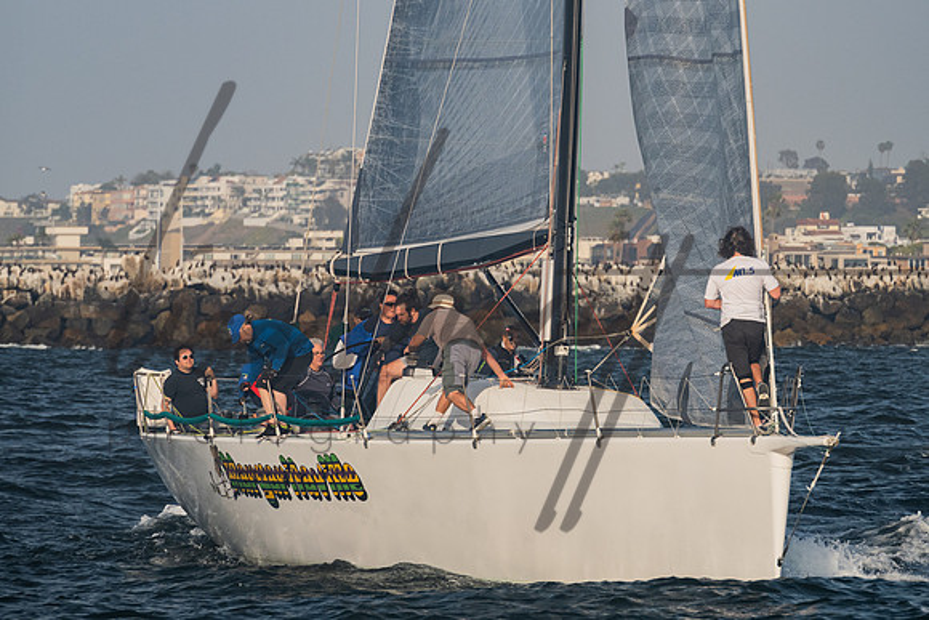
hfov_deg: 6.5
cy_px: 201
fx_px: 8140
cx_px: 559
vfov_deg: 4.4
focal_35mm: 315
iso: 400
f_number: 8
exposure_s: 1/800
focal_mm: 200
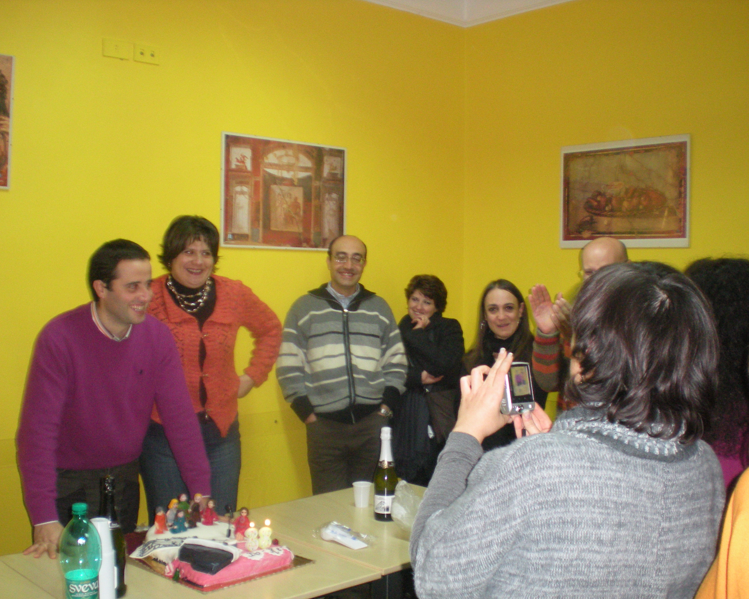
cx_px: 376
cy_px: 302
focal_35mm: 40
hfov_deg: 45.8
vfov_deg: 37.3
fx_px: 887
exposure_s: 1/60
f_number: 3.1
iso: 310
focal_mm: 6.3
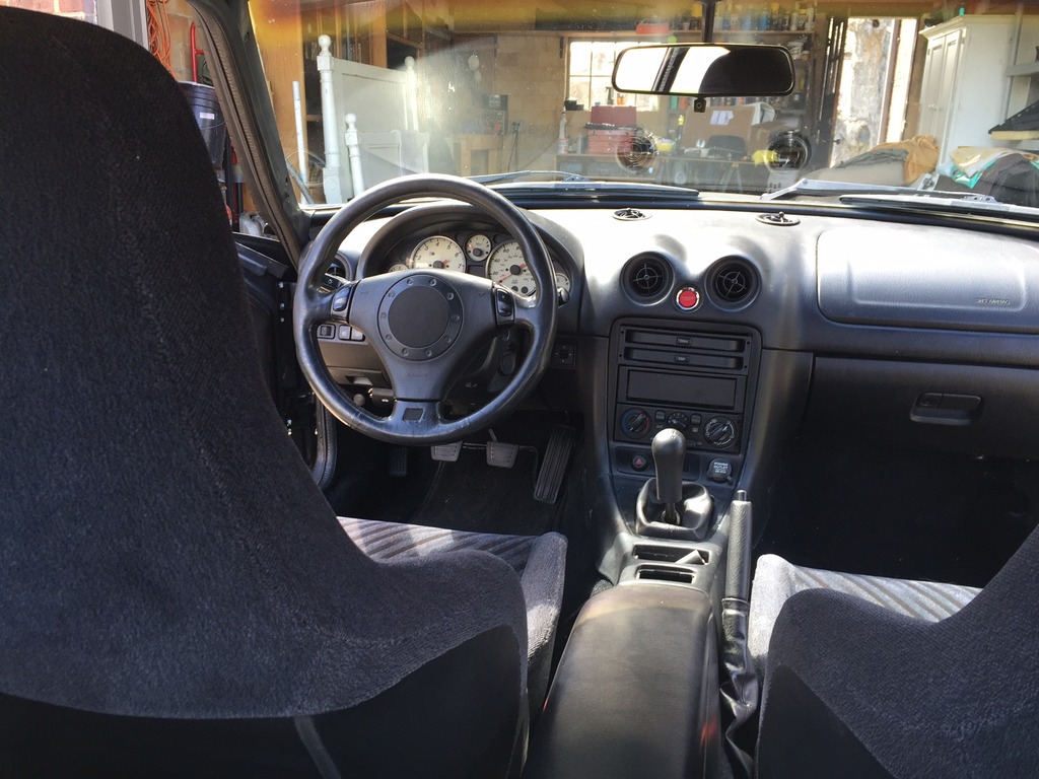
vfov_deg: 48.2
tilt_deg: -15.3
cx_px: 520
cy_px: 390
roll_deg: -1.2
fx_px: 870
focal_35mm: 29
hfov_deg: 61.7
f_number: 2.2
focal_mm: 4.15
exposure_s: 1/60
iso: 40
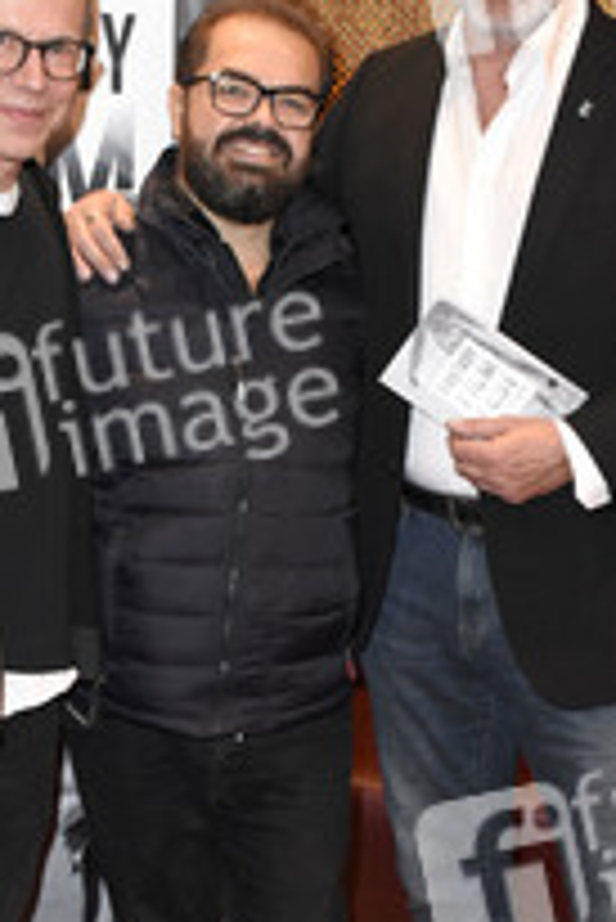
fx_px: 1947
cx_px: 238
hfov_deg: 18.0
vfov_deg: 26.5
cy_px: 625
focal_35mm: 76
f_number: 6.3
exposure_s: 1/60
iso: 4000
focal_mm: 26
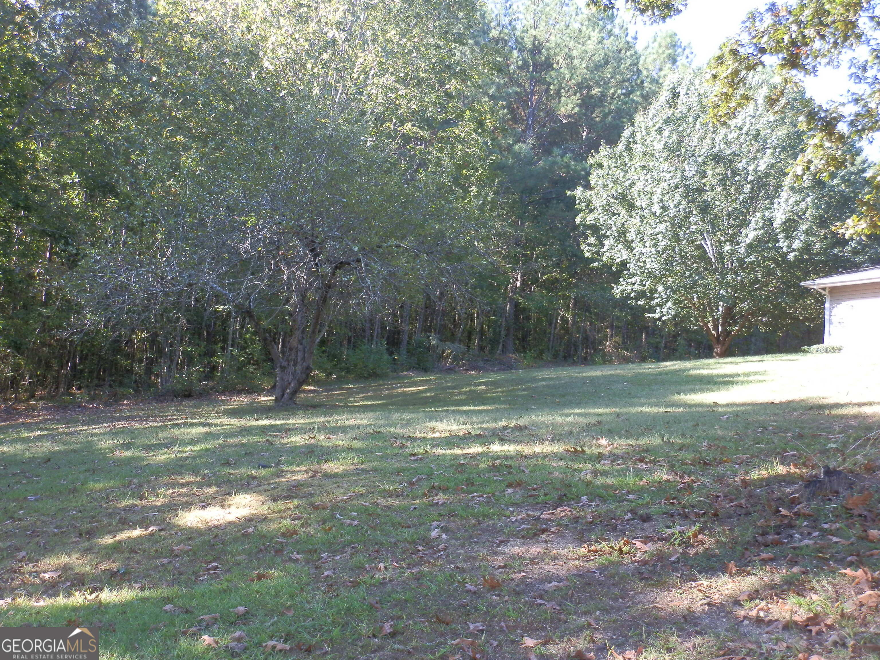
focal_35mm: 42
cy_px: 330
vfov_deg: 34.3
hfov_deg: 44.8
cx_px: 440
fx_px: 1068
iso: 100
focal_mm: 7.64
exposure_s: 1/80
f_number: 3.4
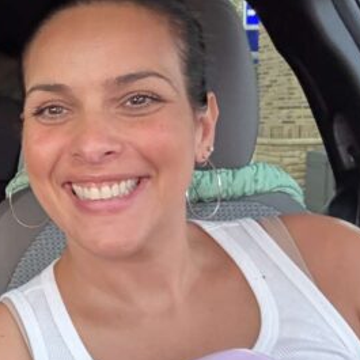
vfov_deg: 29.1
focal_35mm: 59
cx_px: -37
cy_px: 173
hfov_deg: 26.7
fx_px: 694
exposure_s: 1/24
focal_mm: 2.69
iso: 640
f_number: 1.9
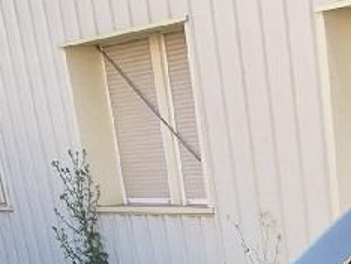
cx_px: 465
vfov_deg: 11.9
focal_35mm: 100
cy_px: 639
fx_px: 1015
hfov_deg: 18.2
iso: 40
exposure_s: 1/204
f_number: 2.2
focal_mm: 1.74
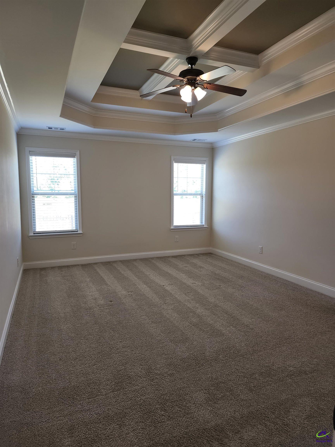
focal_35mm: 23
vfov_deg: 73.9
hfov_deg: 58.9
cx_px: 168
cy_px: 224
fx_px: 297
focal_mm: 6.4
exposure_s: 1/120
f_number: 1.8
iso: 100
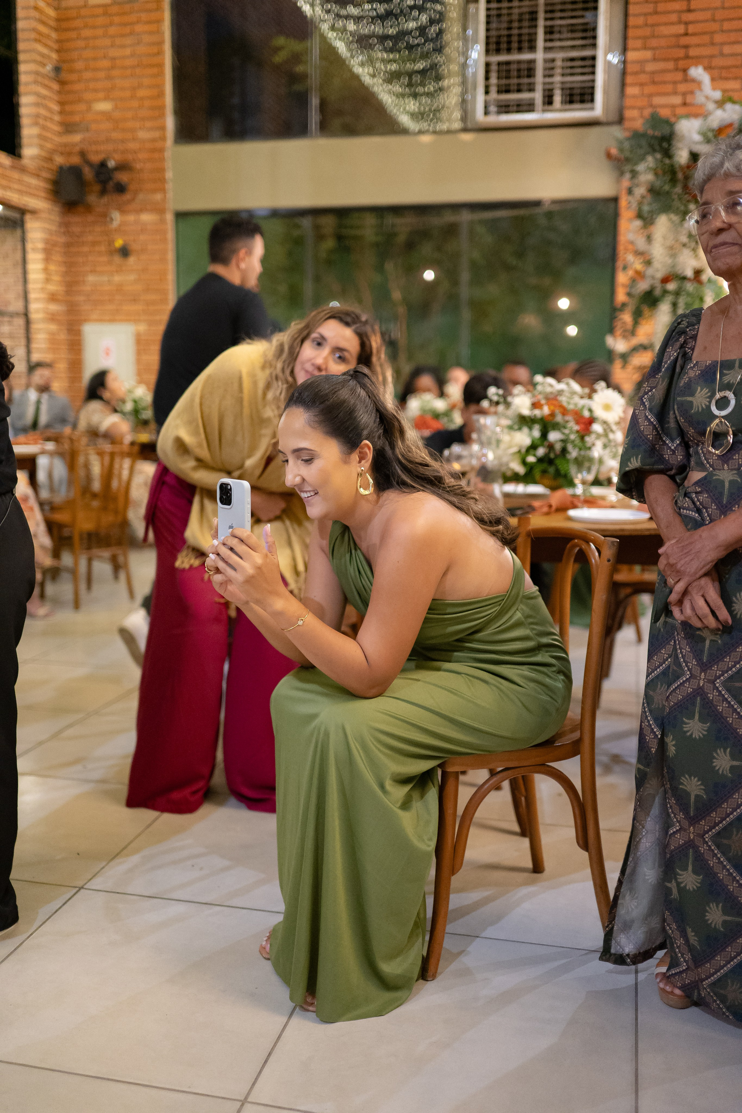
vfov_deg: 54.4
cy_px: 556
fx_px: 1082
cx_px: 371
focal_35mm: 35
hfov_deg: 37.9
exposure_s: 1/320
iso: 4000
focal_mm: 35
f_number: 1.4
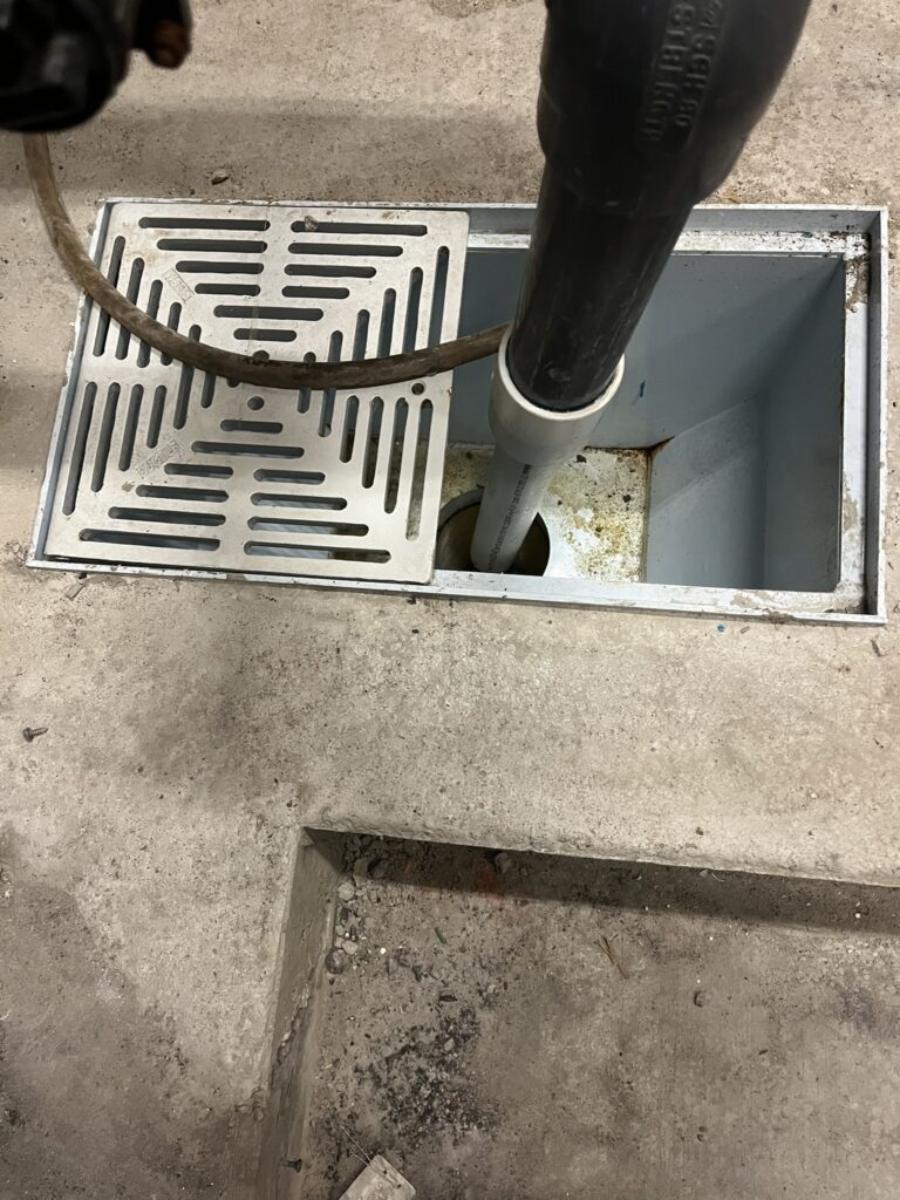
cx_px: 450
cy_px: 600
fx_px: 901
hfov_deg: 53.1
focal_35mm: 26
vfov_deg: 67.3
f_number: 1.6
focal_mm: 5.1
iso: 500
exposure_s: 1/46
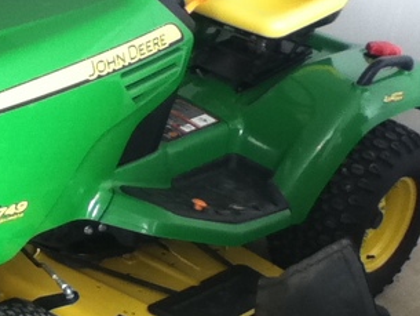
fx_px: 692
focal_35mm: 57
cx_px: 127
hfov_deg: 33.4
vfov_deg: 25.7
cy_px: 179
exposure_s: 1/30
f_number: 2.4
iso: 160
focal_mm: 3.85
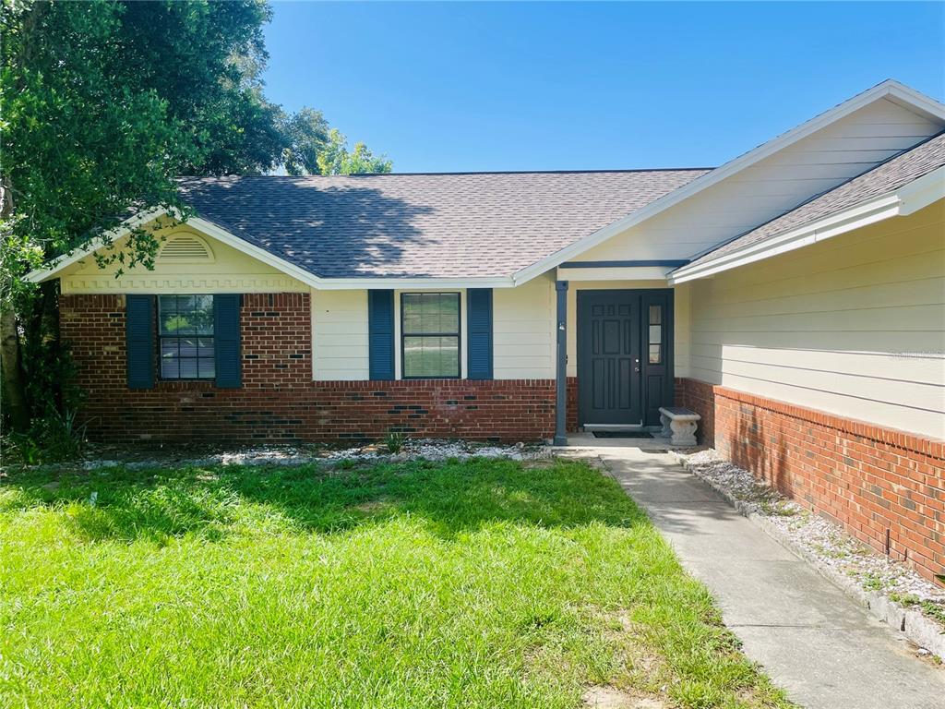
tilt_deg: -2.9
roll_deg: +2.7
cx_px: 472
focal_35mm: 26
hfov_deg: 67.3
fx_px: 710
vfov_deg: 53.1
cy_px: 354
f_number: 1.6
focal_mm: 4.2
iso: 32
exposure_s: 1/1689
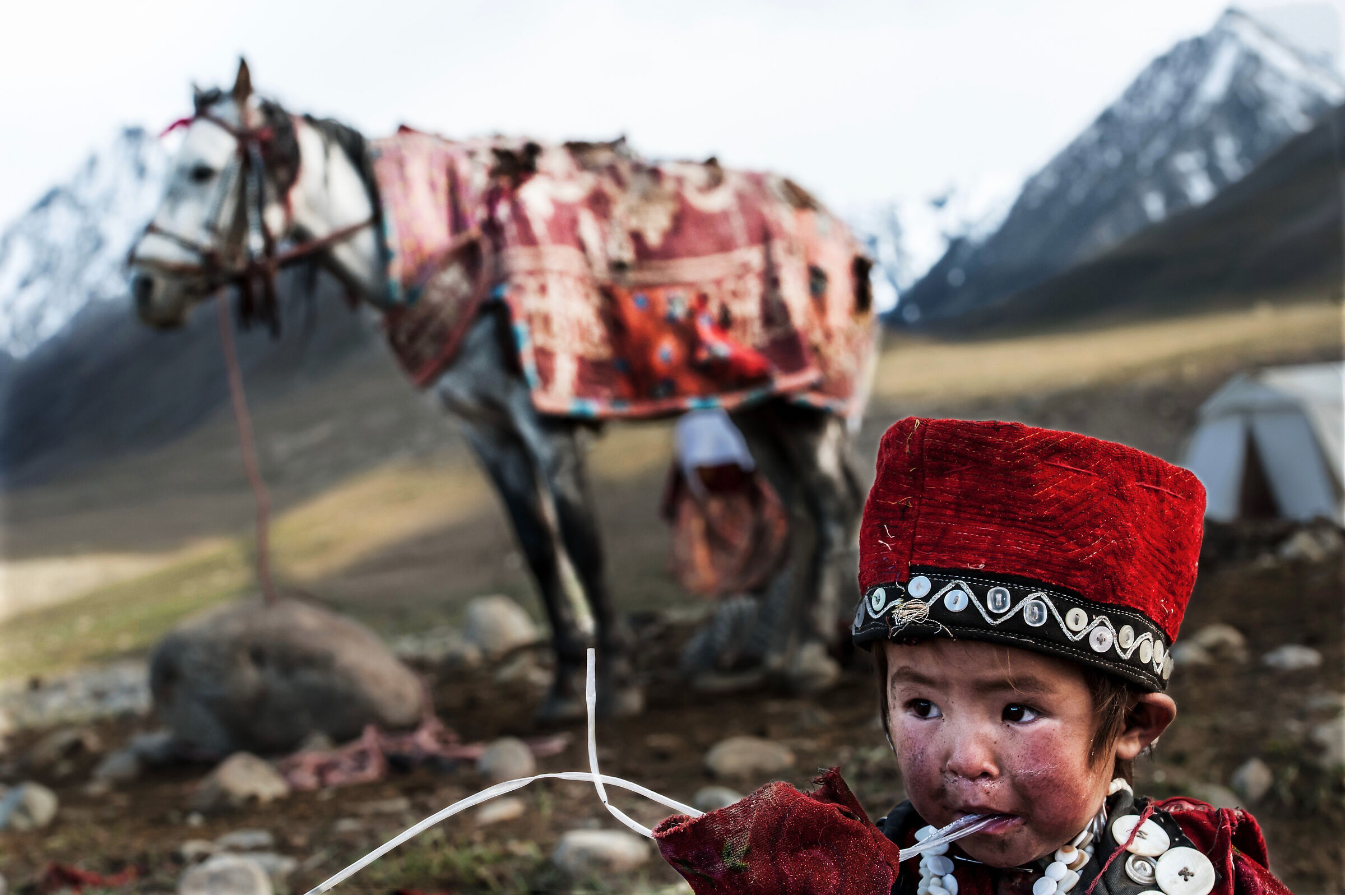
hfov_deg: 28.9
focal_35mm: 70
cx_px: 672
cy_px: 448
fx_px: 2614
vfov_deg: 19.4
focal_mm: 70
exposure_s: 1/200
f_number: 8
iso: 1250
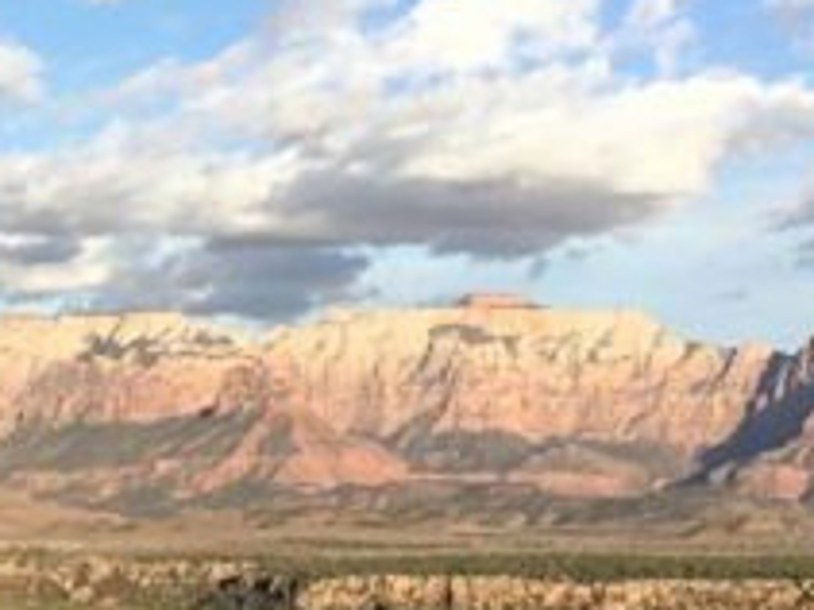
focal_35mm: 94
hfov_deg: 20.4
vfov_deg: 15.7
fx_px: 2209
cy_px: 201
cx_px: 58
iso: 25
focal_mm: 3.3
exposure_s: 1/1006
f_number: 2.4
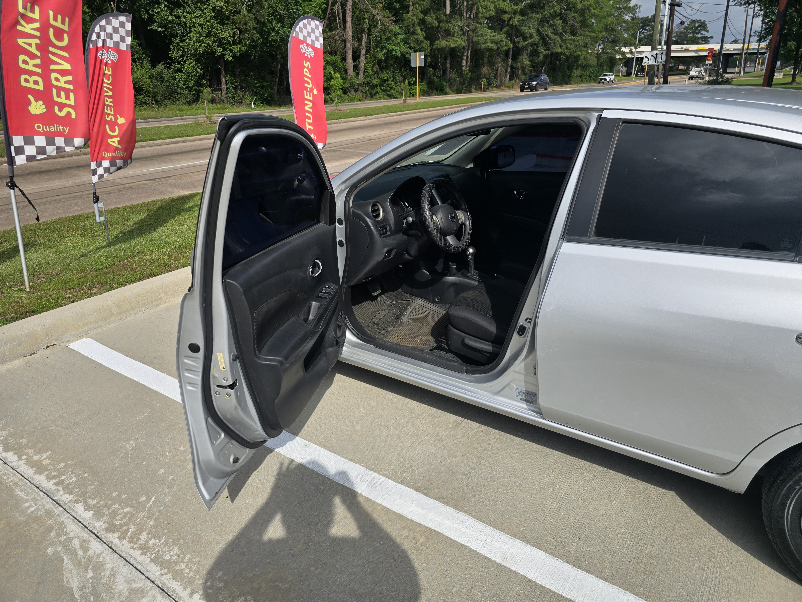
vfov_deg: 58.9
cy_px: 301
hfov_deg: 73.9
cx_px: 401
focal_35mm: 23
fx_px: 533
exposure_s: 1/1036
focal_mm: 6.3
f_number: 1.7
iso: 12
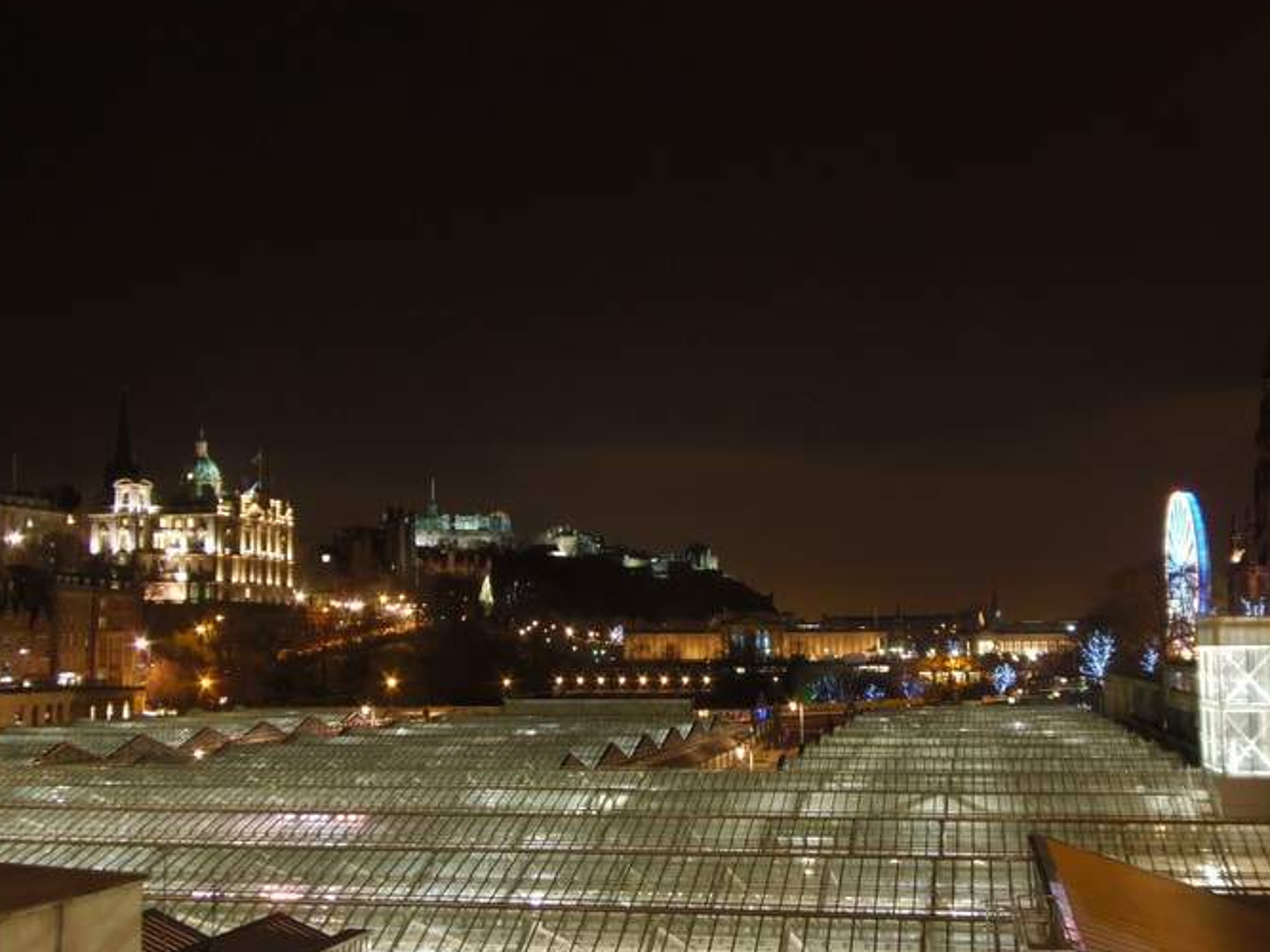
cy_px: 522
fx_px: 1321
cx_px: 651
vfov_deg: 39.6
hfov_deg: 51.4
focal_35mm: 36
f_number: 3.2
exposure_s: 2
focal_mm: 5.5
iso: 100
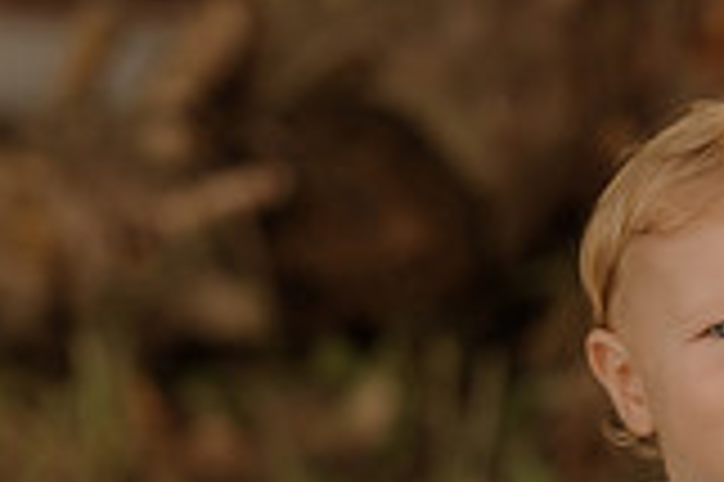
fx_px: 6148
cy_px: 678
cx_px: 675
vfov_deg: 4.5
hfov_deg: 6.7
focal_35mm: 306
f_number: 2
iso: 250
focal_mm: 85
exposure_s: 1/1250
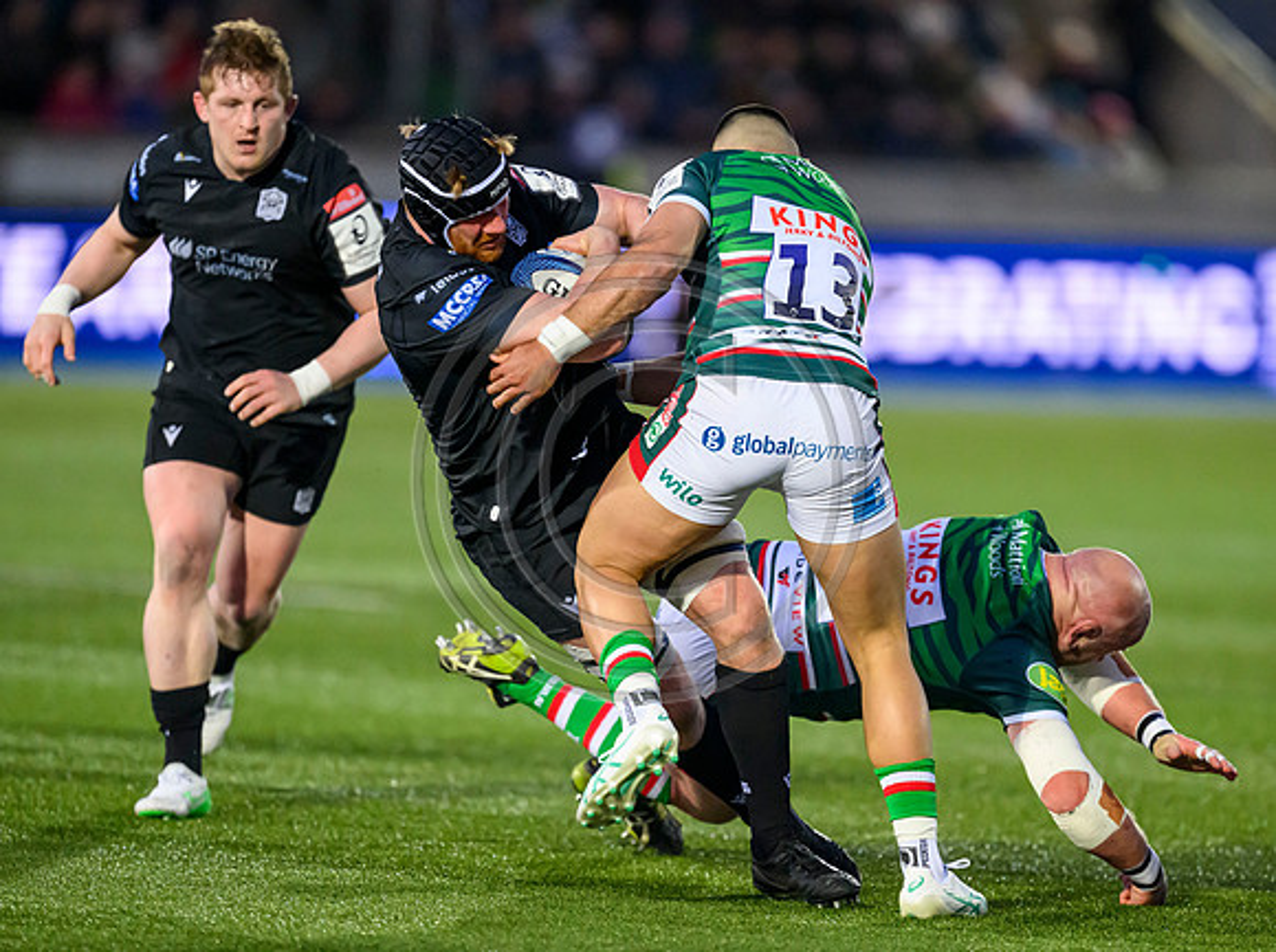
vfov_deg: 3.1
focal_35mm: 477
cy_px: 526
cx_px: 725
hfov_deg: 4.2
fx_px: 17568
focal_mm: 400
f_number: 2.8
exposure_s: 1/1600
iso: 6400
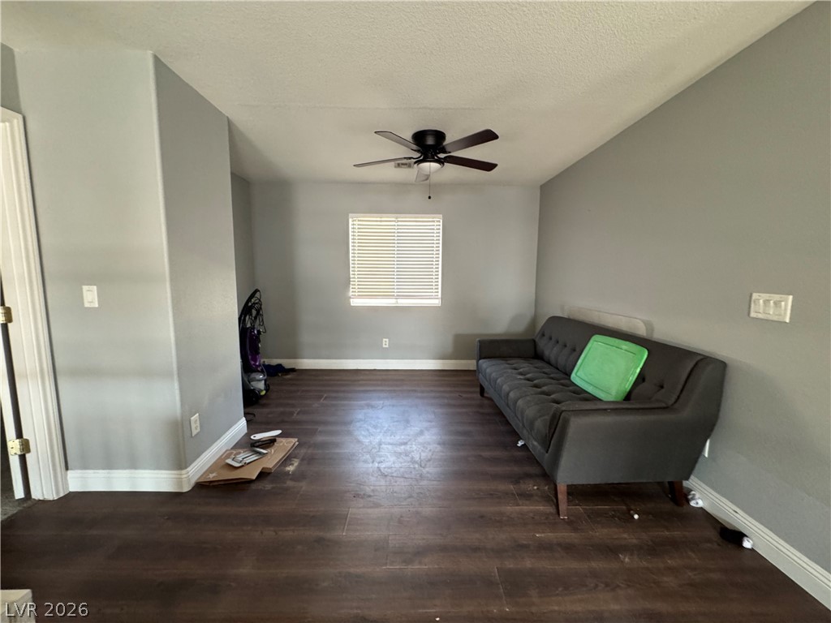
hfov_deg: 102.1
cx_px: 416
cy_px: 312
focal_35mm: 14
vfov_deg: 85.7
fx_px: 336
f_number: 2.2
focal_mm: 2.22
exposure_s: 1/68
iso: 320
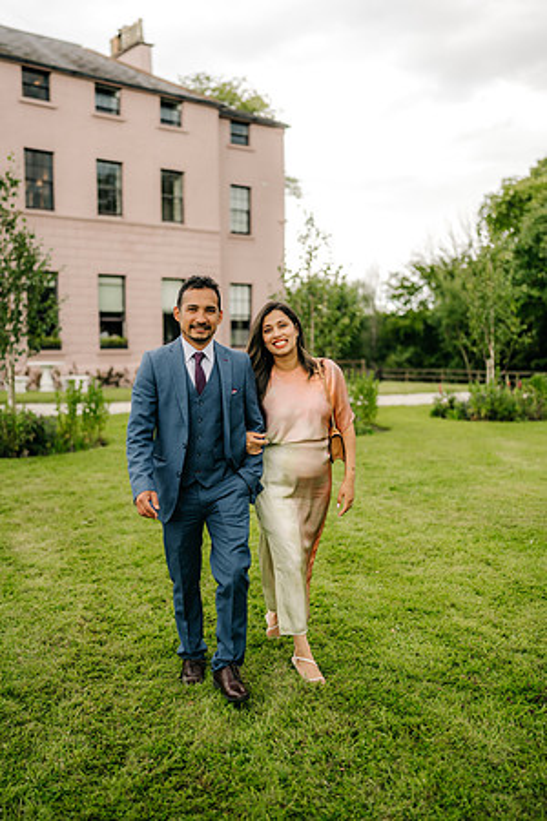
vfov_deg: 54.4
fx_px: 798
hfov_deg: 37.9
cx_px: 274
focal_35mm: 35
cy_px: 410
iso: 100
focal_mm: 35
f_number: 1.4
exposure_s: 1/640
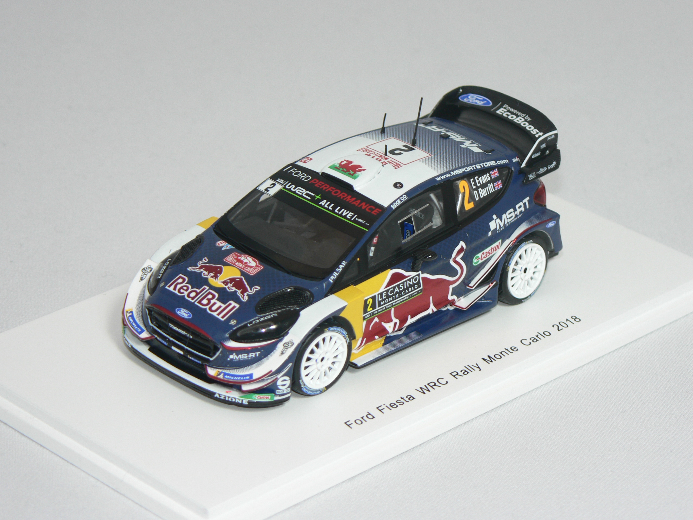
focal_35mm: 144
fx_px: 2883
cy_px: 260
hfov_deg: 13.7
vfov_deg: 10.3
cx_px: 346
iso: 80
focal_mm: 24.1
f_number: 3.2
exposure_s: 1/60
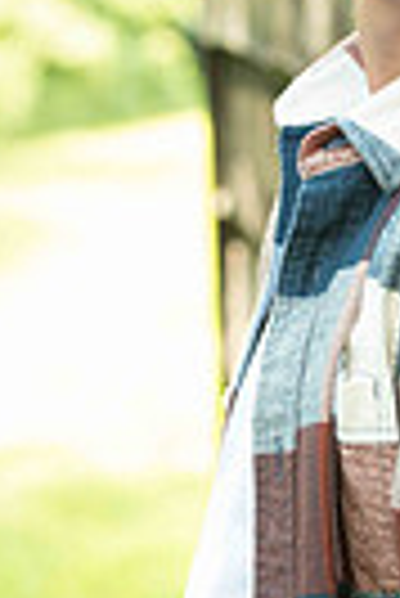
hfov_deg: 5.1
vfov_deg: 7.6
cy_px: 333
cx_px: 364
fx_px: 4505
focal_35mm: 271
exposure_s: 1/200
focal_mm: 80
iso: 400
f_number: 4
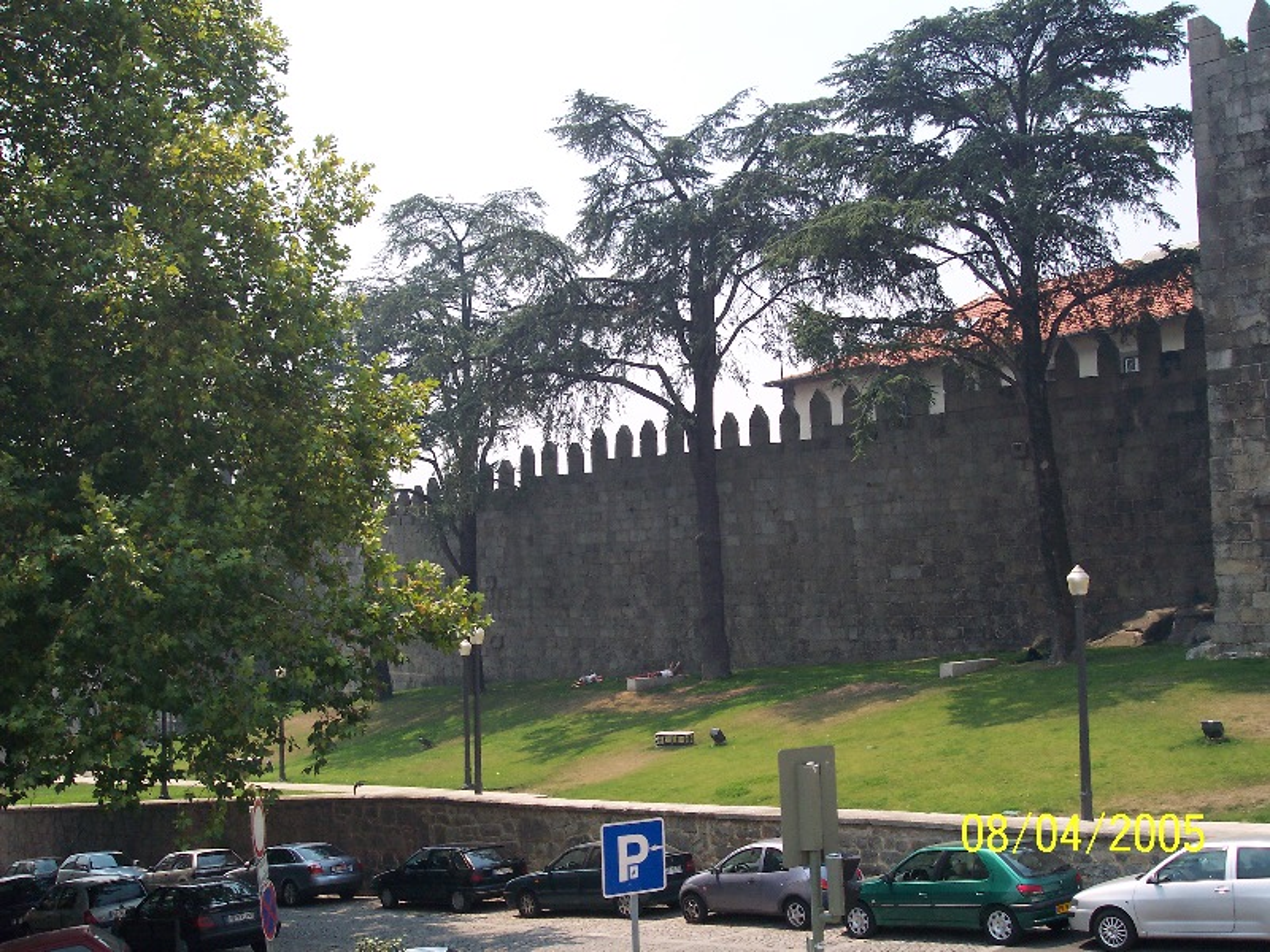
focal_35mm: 38
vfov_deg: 37.7
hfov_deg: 49.0
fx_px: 1394
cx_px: 635
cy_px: 476
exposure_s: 1/500
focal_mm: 8
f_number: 4.8
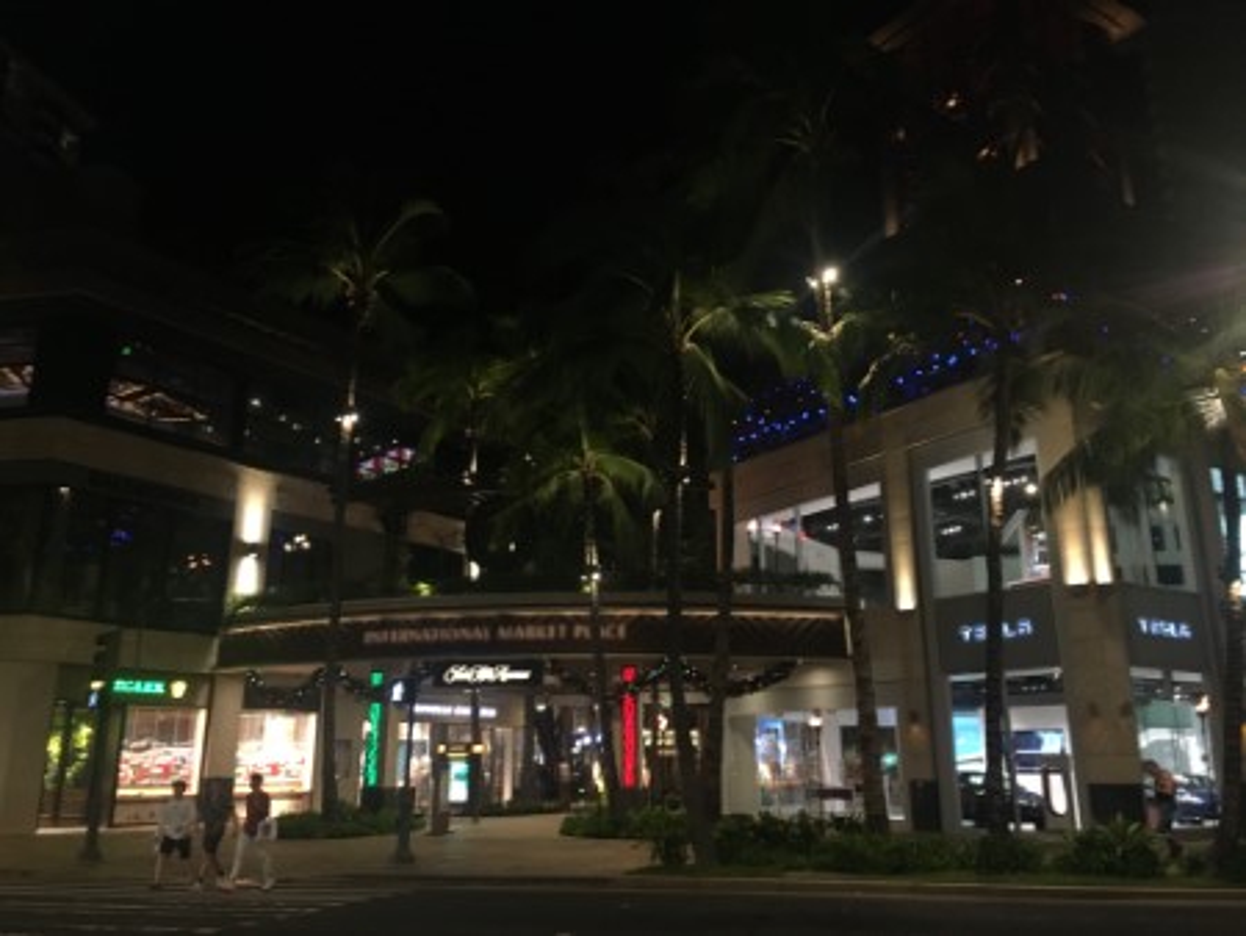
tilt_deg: +15.3
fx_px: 1044
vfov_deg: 48.3
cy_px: 468
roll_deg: -0.1
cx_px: 623
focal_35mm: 29
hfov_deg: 61.6
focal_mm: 4.15
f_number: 2.2
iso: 200
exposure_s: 1/24
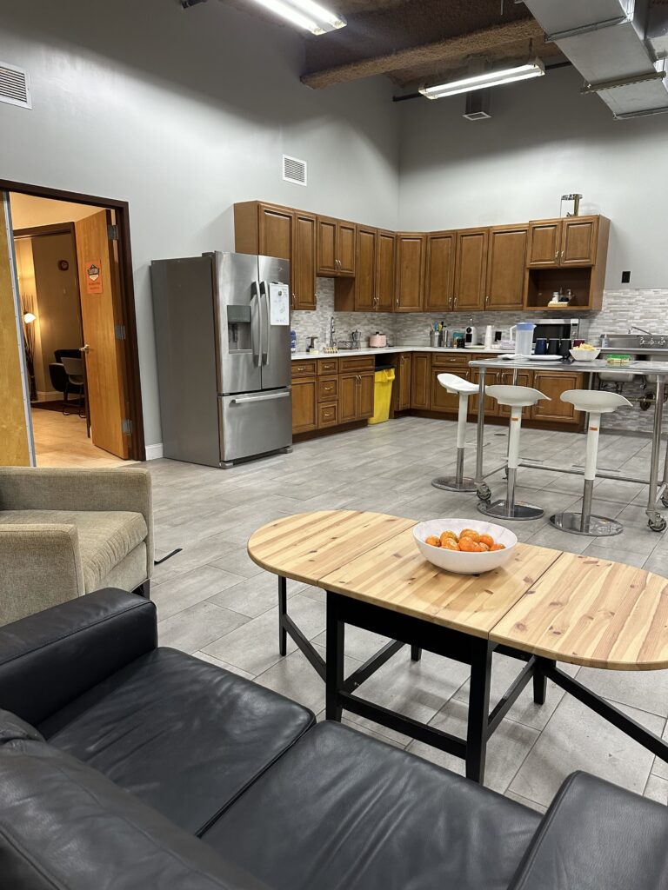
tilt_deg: -10.3
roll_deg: -0.9
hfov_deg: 56.8
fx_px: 618
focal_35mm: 24
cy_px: 445
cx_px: 334
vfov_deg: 71.6
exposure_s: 1/120
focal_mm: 6.86
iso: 200
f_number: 1.78
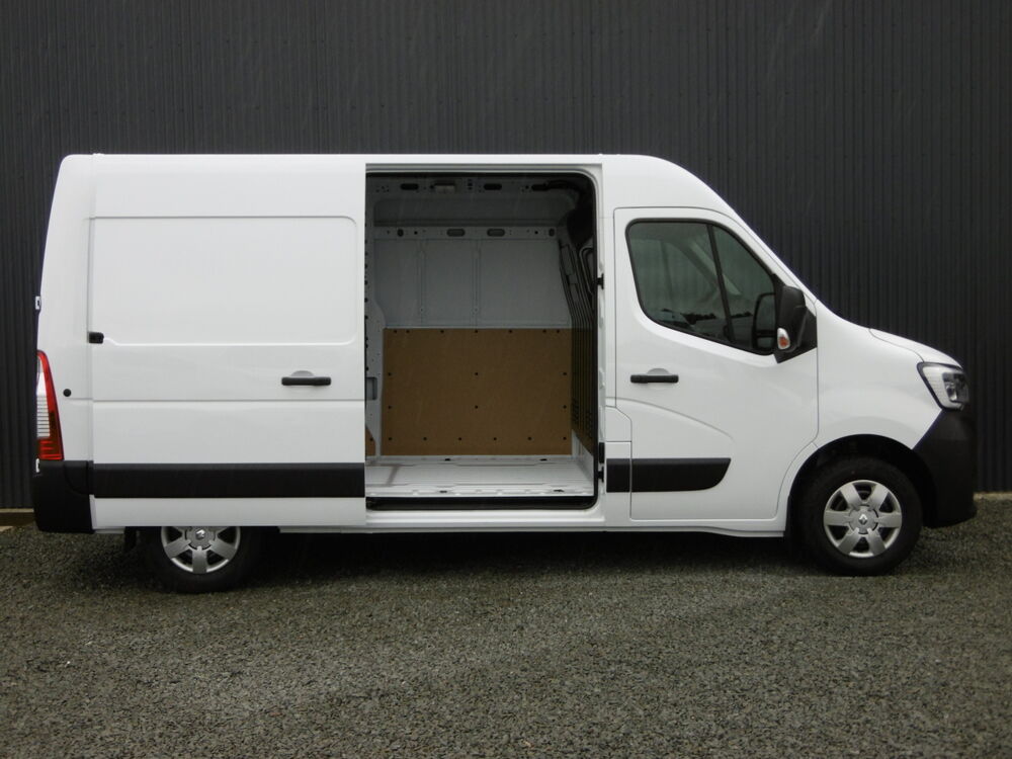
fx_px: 1257
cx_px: 506
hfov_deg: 43.9
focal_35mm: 43
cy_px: 380
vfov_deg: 33.6
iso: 100
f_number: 3.8
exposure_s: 1/160
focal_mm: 7.7
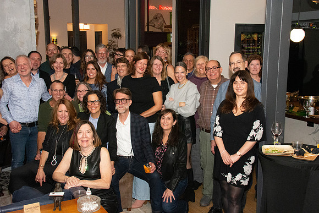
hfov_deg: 41.1
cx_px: 160
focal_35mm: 48
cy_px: 106
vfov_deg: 28.1
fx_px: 425
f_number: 9
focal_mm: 32
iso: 5000
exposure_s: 1/125
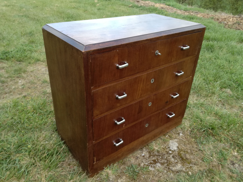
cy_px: 91
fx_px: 190
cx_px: 122
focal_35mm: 27
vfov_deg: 51.4
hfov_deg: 65.3
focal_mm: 3.79
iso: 50
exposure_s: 1/166
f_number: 2
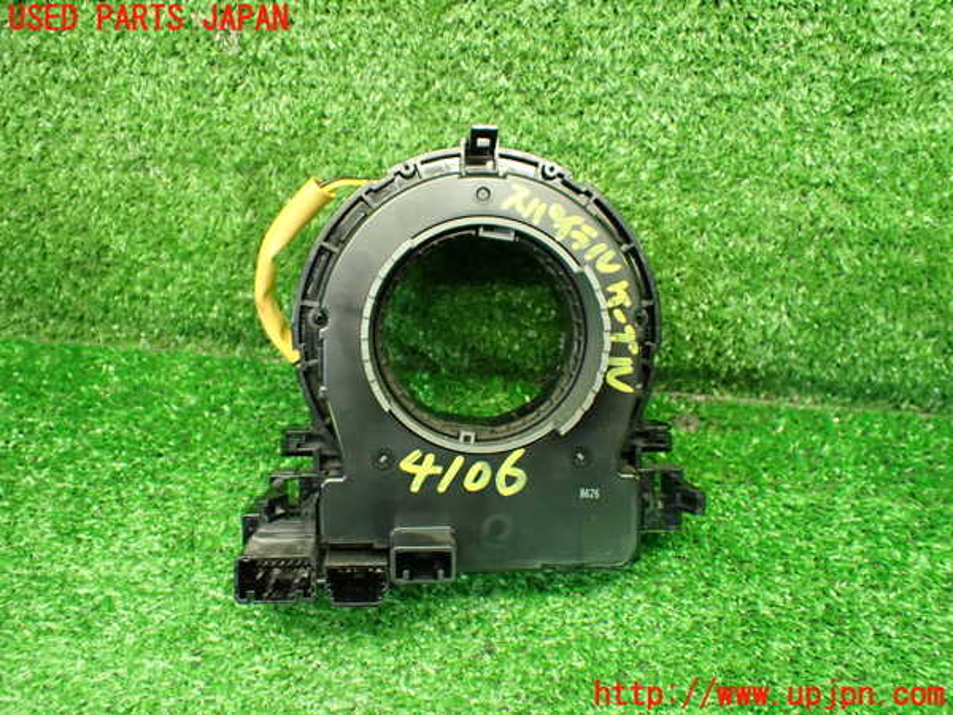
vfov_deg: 46.8
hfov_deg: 60.0
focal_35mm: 30
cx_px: 476
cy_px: 358
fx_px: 826
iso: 800
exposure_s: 1/60
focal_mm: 5.4
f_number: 2.3
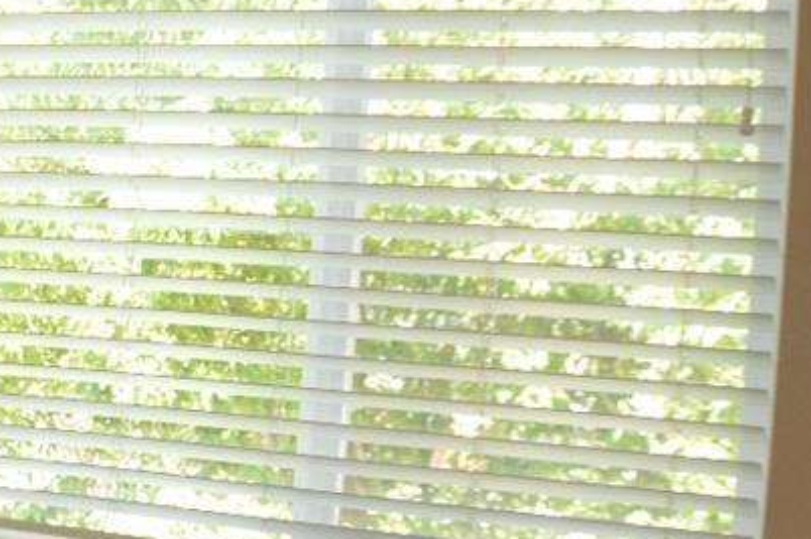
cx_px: -422
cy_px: 330
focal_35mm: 123
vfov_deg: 11.1
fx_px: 2768
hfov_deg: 15.3
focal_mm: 22
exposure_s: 1/60
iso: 400
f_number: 4
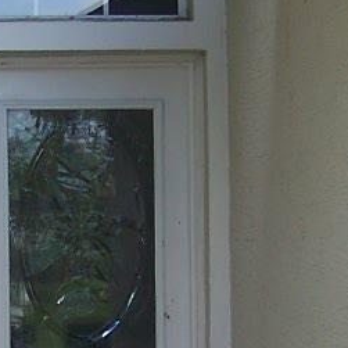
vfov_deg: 10.8
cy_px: 281
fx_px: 1843
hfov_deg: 10.7
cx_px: 25
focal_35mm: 162
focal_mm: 5.85
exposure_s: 1/160
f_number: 2.8
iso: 64
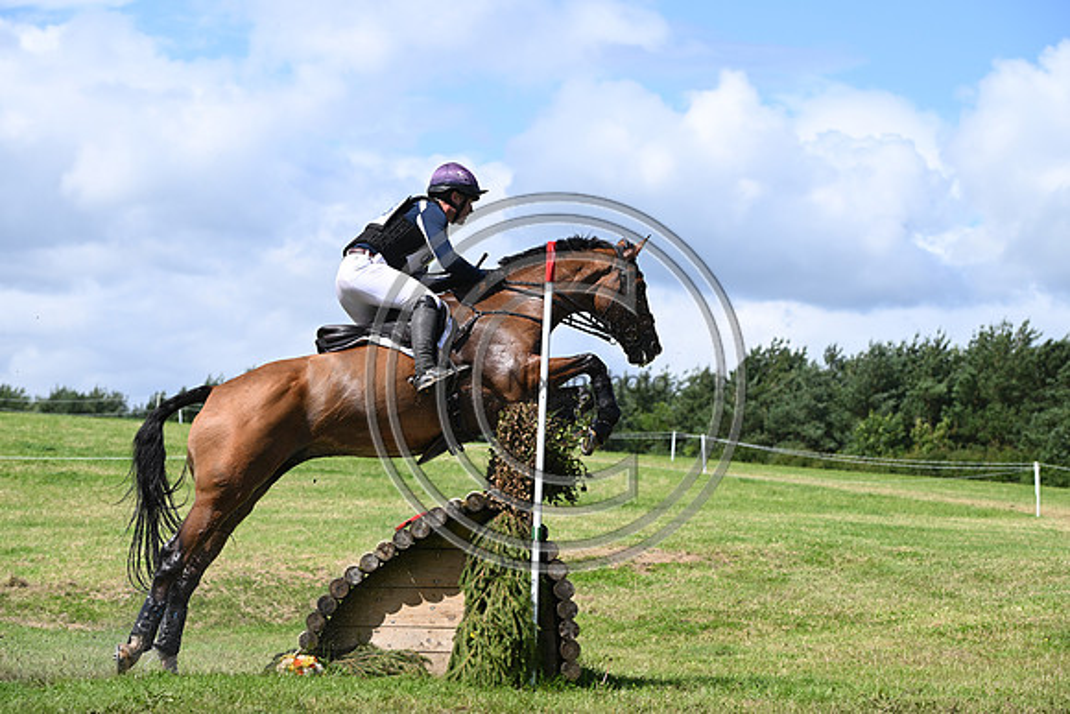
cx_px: 535
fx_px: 3032
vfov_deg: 13.4
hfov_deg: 20.0
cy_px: 357
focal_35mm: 102
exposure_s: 1/1250
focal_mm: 102
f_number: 5.6
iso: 250
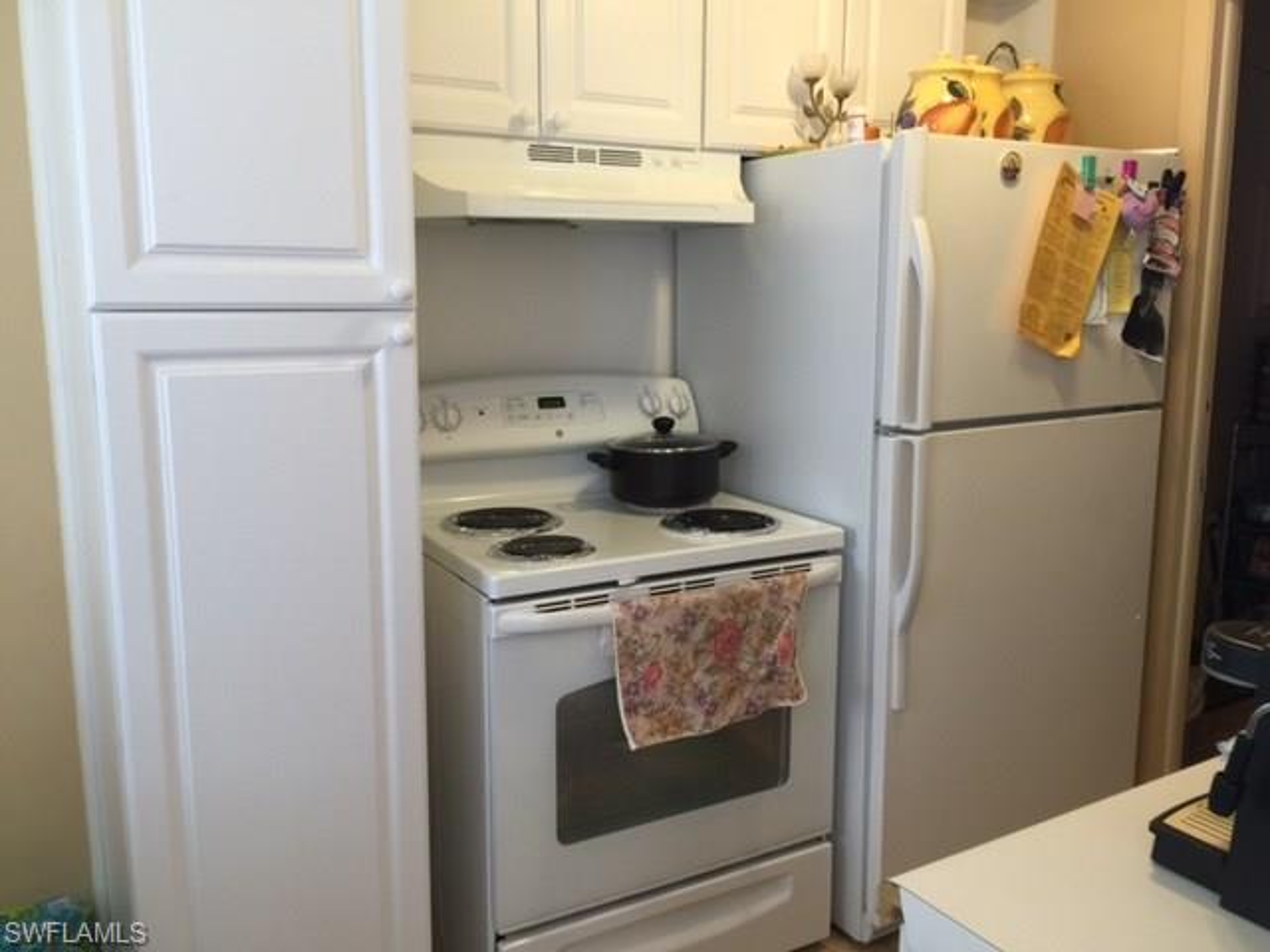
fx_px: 1064
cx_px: 635
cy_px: 476
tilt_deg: -10.3
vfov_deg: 48.2
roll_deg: -0.1
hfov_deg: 61.7
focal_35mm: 29
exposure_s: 1/15
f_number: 2.2
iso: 40
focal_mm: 4.15
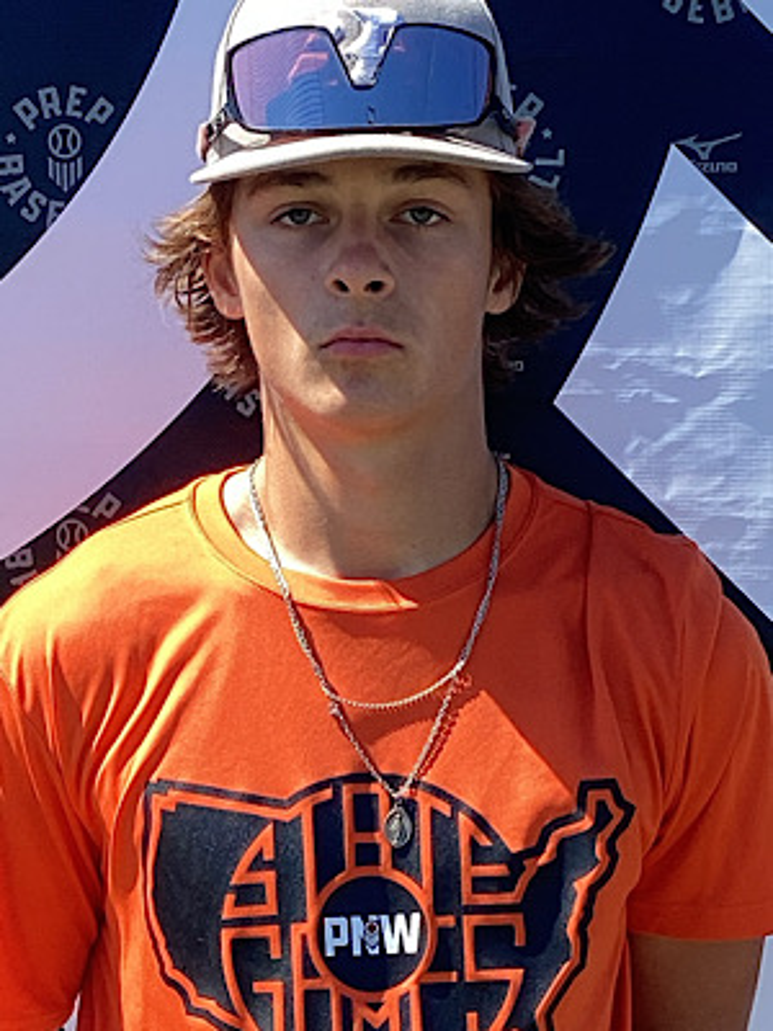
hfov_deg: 45.4
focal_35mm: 31
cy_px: 516
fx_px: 923
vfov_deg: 58.4
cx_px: 386
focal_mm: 3.3
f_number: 2.4
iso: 25
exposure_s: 1/418
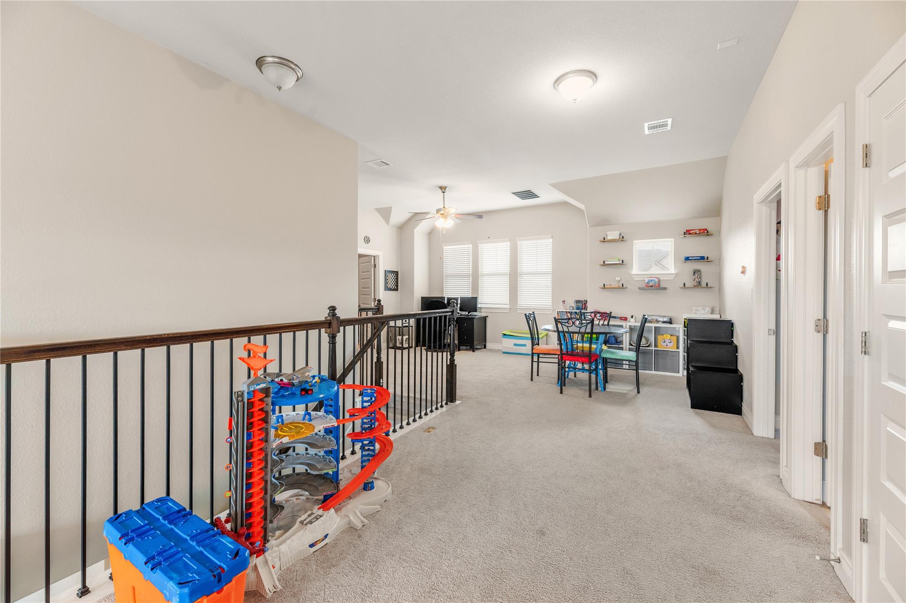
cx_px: 453
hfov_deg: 104.3
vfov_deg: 81.1
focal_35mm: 14
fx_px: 352
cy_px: 302
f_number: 8
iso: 400
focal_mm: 14
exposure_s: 1/25
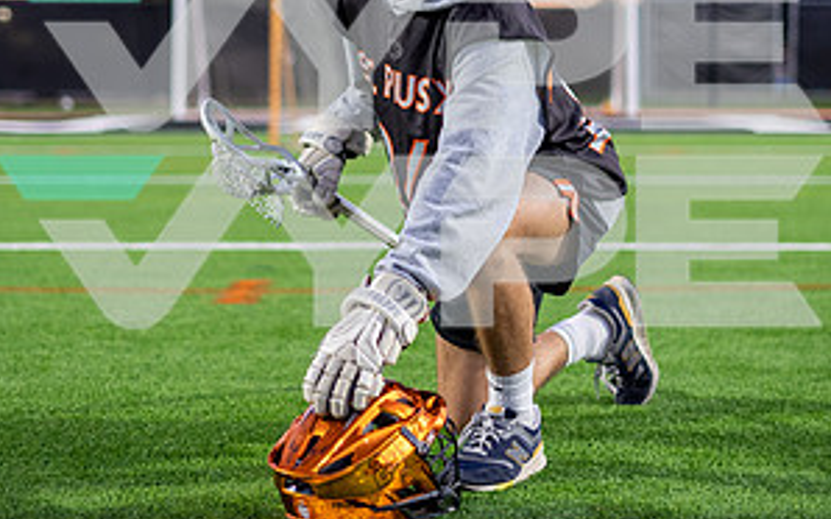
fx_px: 1743
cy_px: 45
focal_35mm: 77
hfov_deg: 26.8
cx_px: 414
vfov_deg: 16.7
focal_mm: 50
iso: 800
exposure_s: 1/400
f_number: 1.8
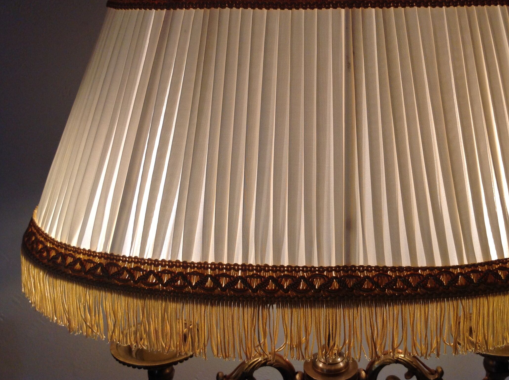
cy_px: 142
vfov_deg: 32.6
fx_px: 646
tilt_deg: -11.1
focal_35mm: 44
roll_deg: +1.3
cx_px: 308
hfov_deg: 42.8
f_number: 2.4
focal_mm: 4.28
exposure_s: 1/100
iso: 80
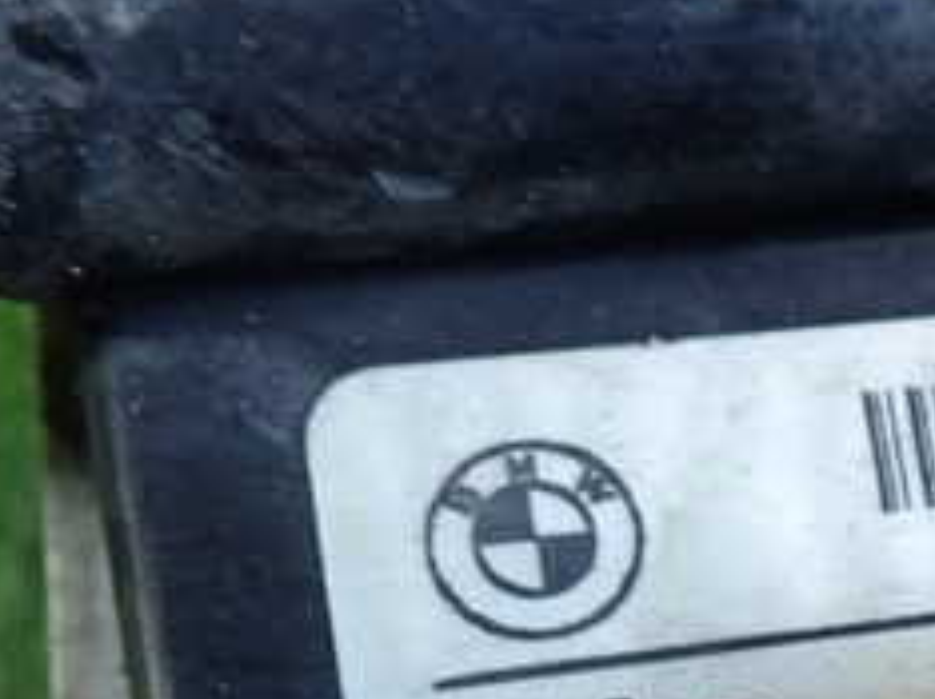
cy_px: 719
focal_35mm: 77
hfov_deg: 24.5
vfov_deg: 18.5
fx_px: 2078
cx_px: 863
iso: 320
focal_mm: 5.4
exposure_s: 1/30
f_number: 2.3
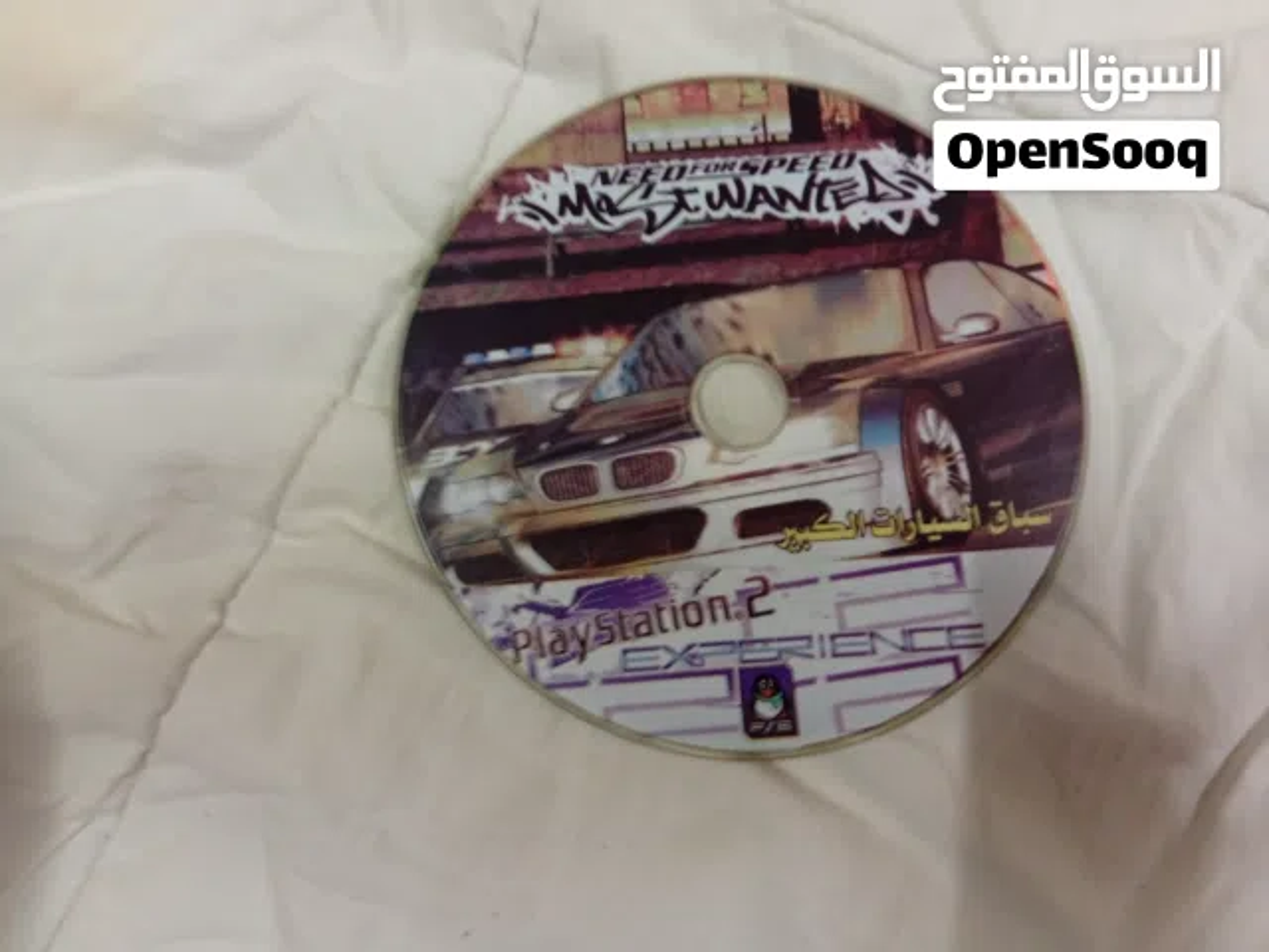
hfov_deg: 67.3
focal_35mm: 26
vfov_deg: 53.1
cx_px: 634
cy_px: 476
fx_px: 953
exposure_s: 1/20
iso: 910
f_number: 1.8
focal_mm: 3.96
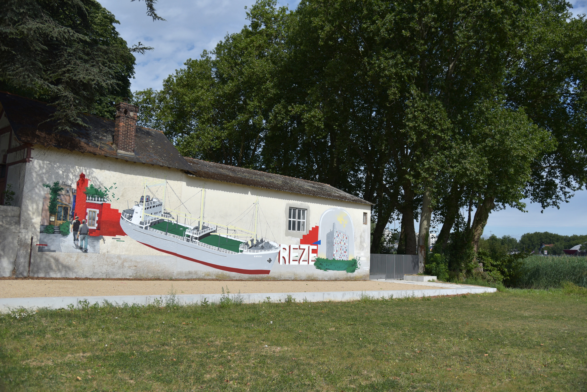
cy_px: 196
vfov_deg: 43.6
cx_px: 294
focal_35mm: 30
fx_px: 489
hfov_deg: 61.9
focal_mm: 30
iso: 100
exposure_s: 1/2500
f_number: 4
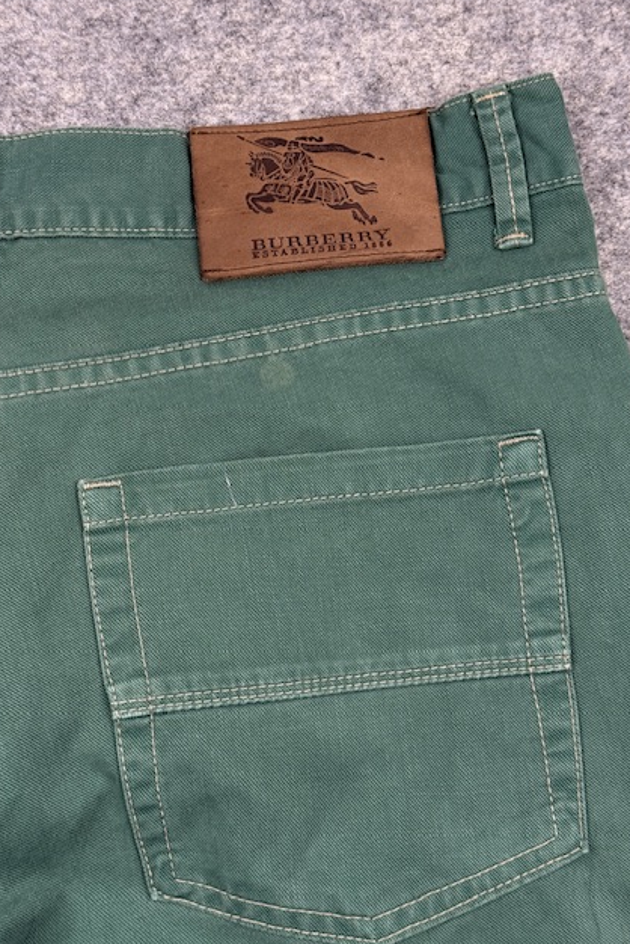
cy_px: 466
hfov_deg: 26.5
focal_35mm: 51
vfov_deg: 38.9
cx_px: 309
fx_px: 1337
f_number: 1.78
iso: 50
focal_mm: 6.76
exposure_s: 1/100
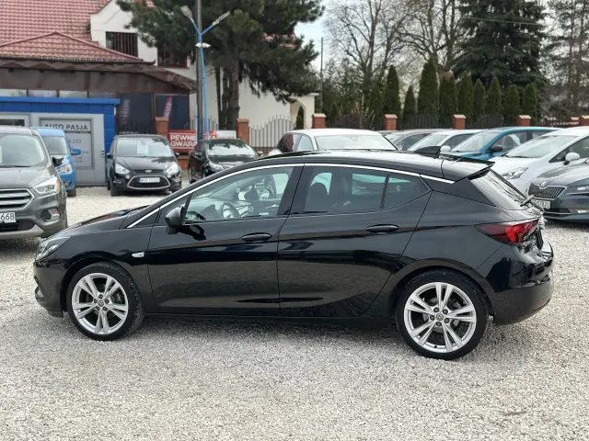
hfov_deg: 39.7
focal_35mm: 48
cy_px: 220
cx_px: 294
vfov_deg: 30.3
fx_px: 817
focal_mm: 6.86
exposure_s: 1/2809
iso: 100
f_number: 1.78
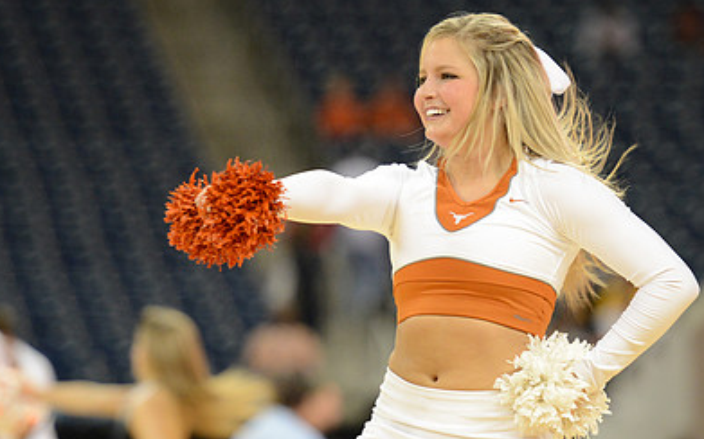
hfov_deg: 7.5
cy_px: 289
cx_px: 396
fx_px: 5370
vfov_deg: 4.7
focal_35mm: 280
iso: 3200
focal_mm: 185
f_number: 2.8
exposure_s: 1/1000
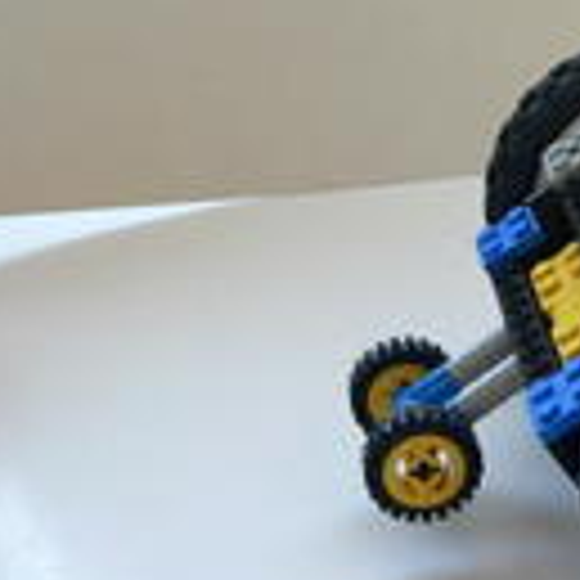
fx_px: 1687
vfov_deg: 19.4
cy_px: 166
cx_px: 782
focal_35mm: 89
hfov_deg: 18.0
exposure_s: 1/60
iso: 200
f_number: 2.8
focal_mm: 6
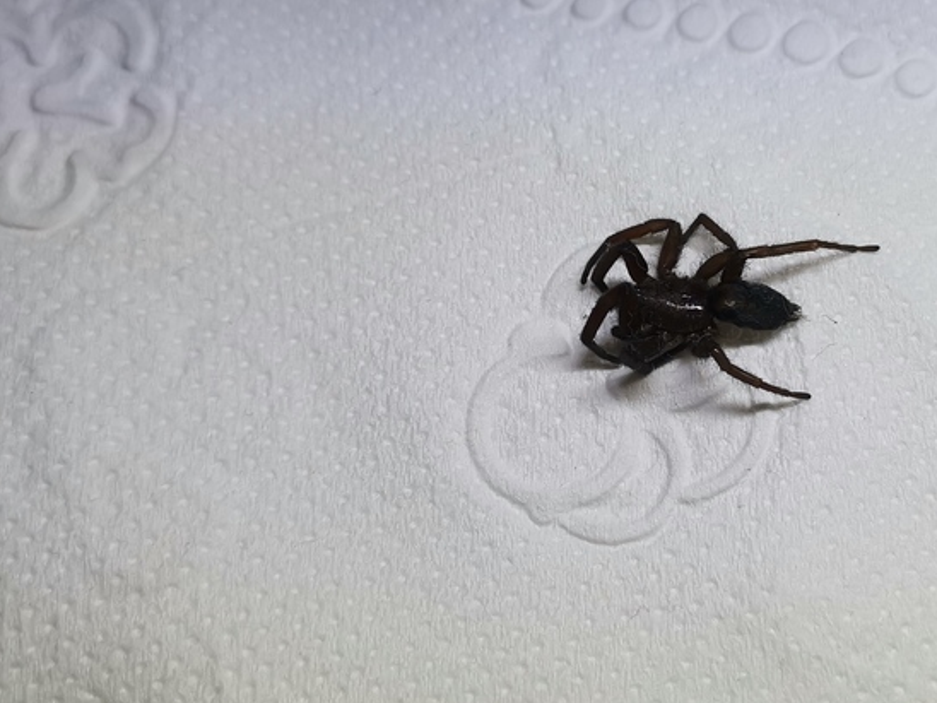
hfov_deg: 34.1
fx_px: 1516
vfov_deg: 26.1
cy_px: 287
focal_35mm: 56
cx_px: 601
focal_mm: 4.75
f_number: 1.8
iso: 50
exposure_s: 1/538
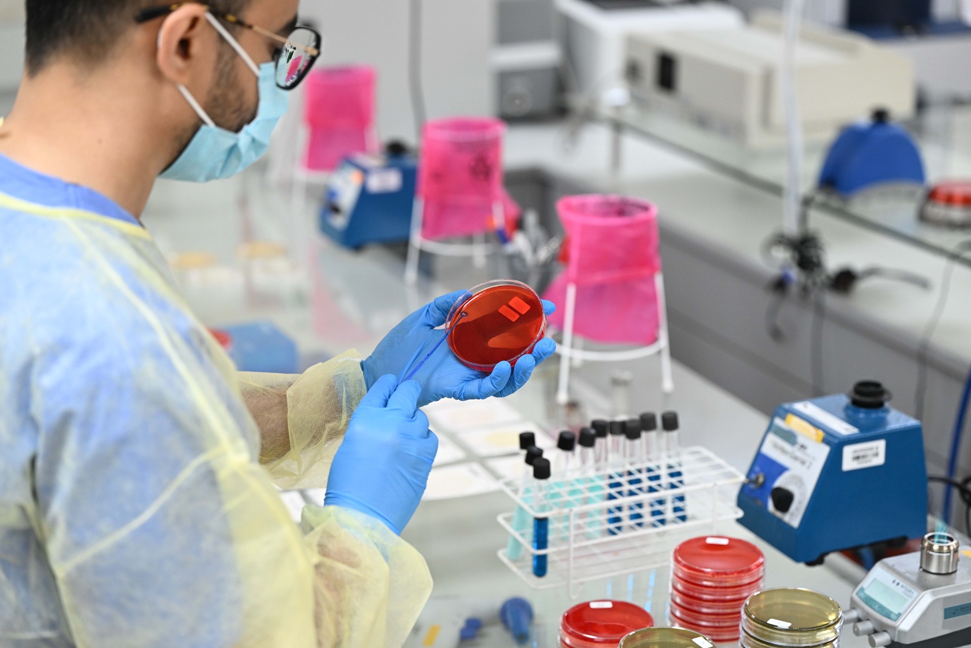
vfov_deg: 19.5
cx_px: 486
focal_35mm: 70
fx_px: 1888
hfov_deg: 28.8
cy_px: 324
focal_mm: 70
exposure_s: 1/320
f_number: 3.2
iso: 1600
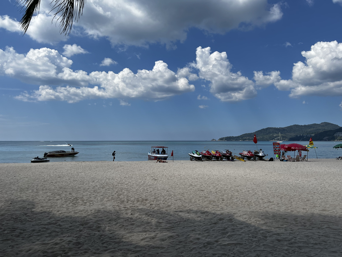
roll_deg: +0.0
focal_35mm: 26
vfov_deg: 53.1
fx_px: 257
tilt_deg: +2.5
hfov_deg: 67.3
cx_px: 171
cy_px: 128
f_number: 1.5
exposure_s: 1/9434
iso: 50
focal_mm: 5.7
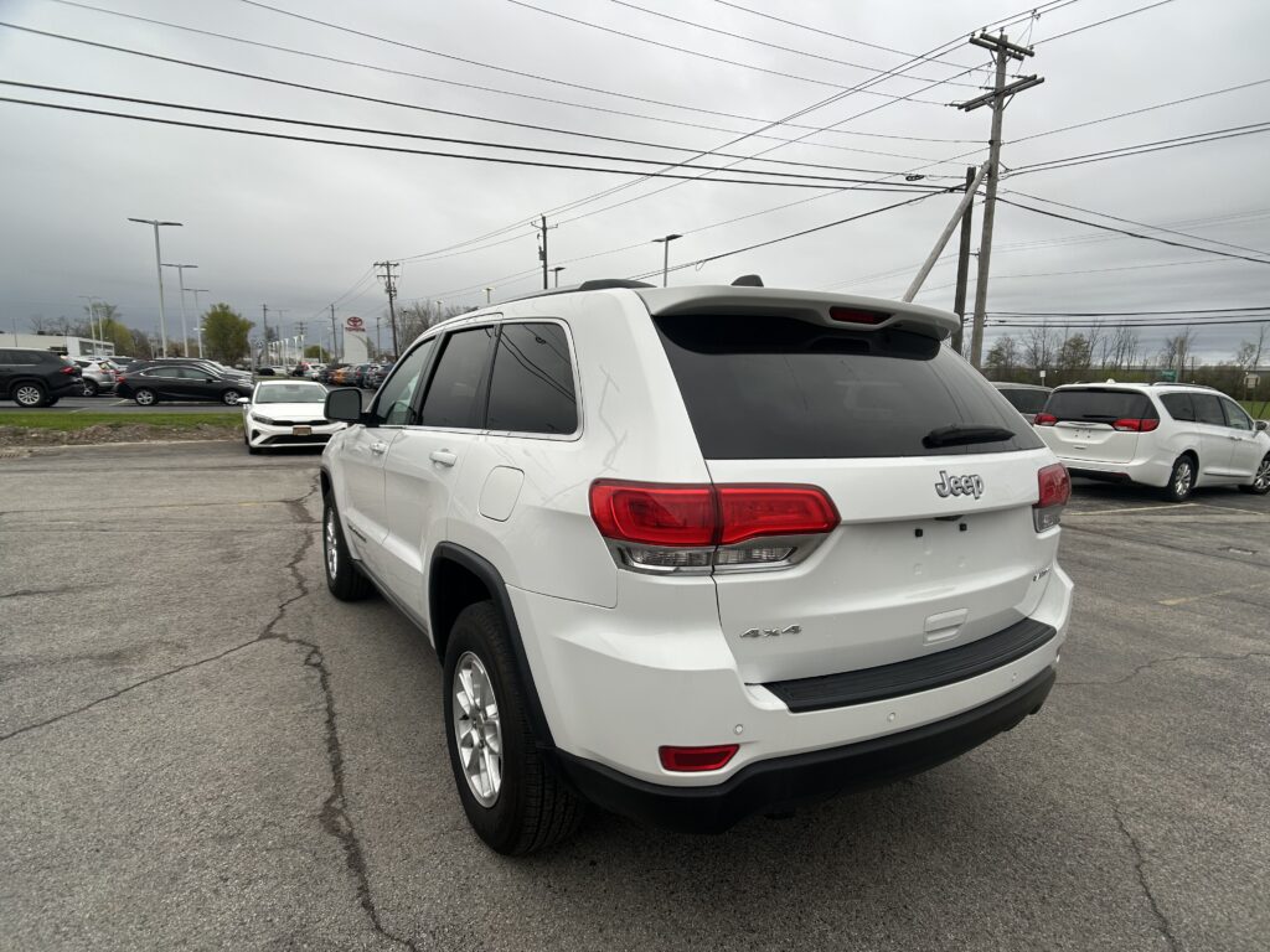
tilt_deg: -9.0
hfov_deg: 67.3
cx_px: 635
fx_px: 954
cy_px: 476
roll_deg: -1.1
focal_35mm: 26
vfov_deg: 53.1
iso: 50
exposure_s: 1/1412
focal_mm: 5.7
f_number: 1.5
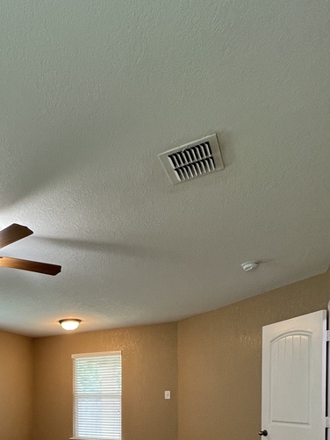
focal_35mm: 28
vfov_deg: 53.5
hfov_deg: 44.5
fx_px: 356
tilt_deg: -1.6
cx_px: 24
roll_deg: +0.9
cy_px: 414
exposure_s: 1/60
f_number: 1.8
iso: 200
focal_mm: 1.57
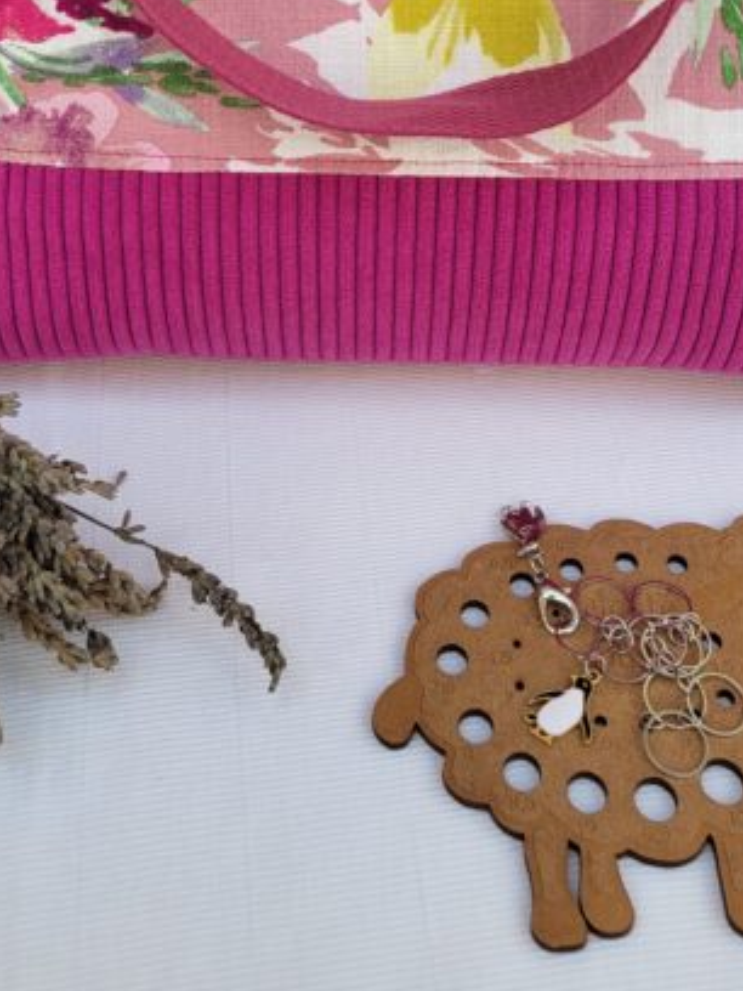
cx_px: 367
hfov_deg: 28.6
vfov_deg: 34.6
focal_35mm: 51
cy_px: 36
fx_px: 1460
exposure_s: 1/1189
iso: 40
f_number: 1.8
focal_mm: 5.4
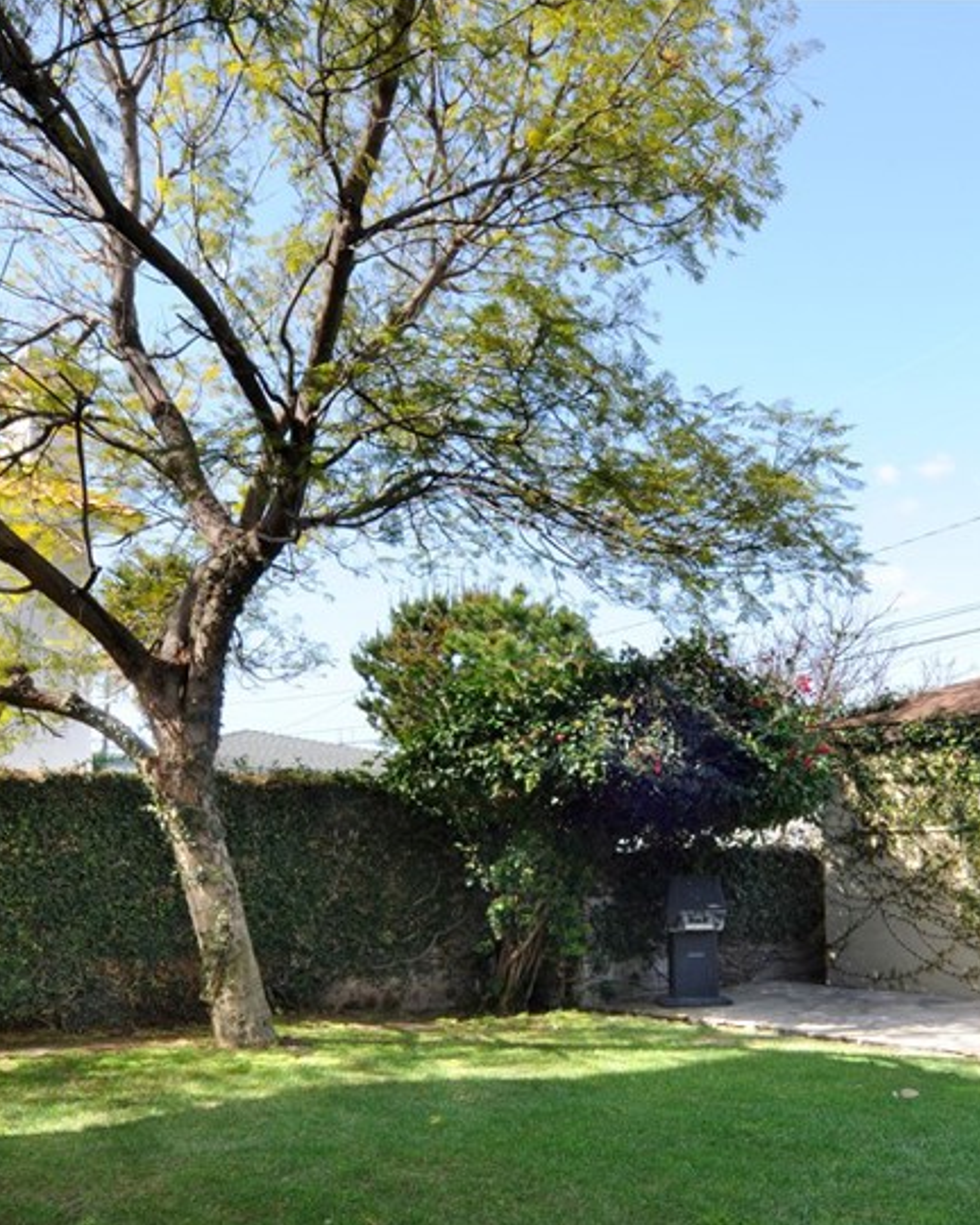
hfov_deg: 45.0
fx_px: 1160
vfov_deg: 55.0
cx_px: 665
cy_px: 767
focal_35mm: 32
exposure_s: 1/50
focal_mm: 12
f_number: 18
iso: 200
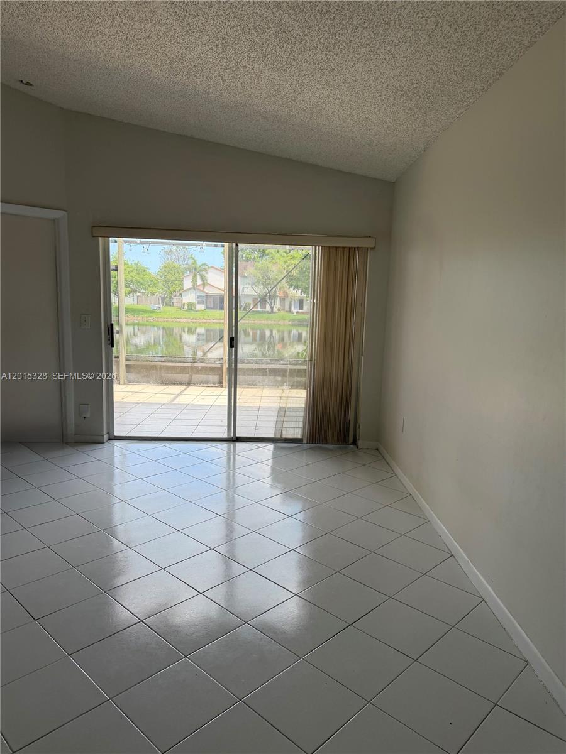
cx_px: 283
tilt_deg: -8.1
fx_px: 523
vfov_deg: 71.6
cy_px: 377
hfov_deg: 56.8
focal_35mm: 24
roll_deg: -1.5
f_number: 1.78
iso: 100
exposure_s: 1/580
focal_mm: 6.76
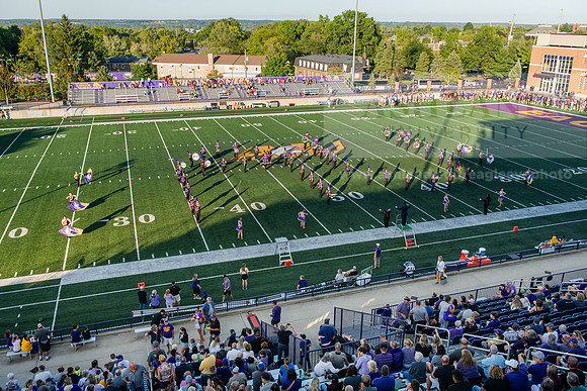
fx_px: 522
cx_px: 294
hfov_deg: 58.7
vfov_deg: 41.1
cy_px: 196
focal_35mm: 32
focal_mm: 32
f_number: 5.6
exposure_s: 1/500
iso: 320
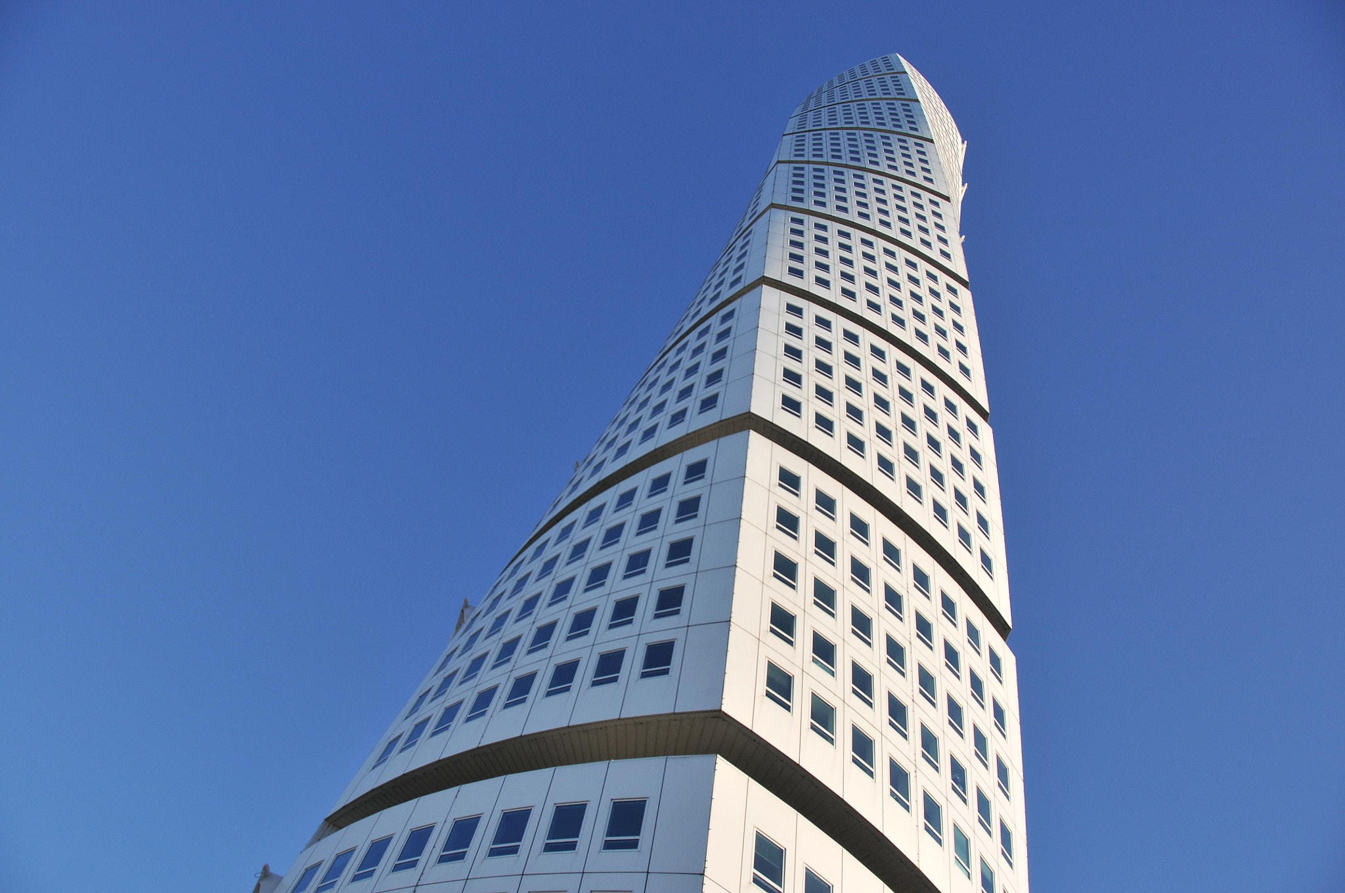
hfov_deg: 67.4
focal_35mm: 27
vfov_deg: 47.8
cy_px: 446
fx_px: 1007
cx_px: 672
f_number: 5.6
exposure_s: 1/1000
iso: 200
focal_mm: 18
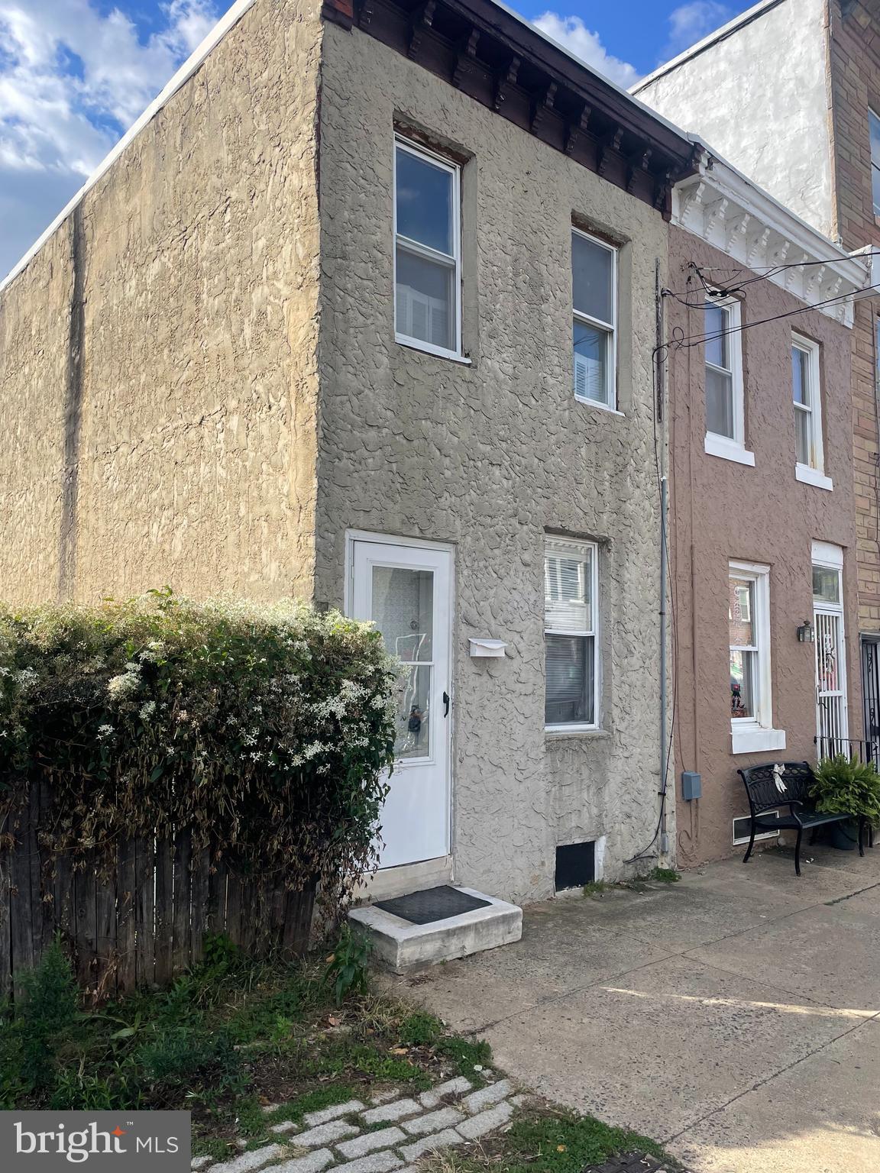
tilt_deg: +6.5
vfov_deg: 67.3
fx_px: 881
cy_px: 586
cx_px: 440
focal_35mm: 26
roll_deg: +0.5
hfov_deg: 53.1
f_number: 1.6
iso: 32
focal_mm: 4.2
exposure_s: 1/2398
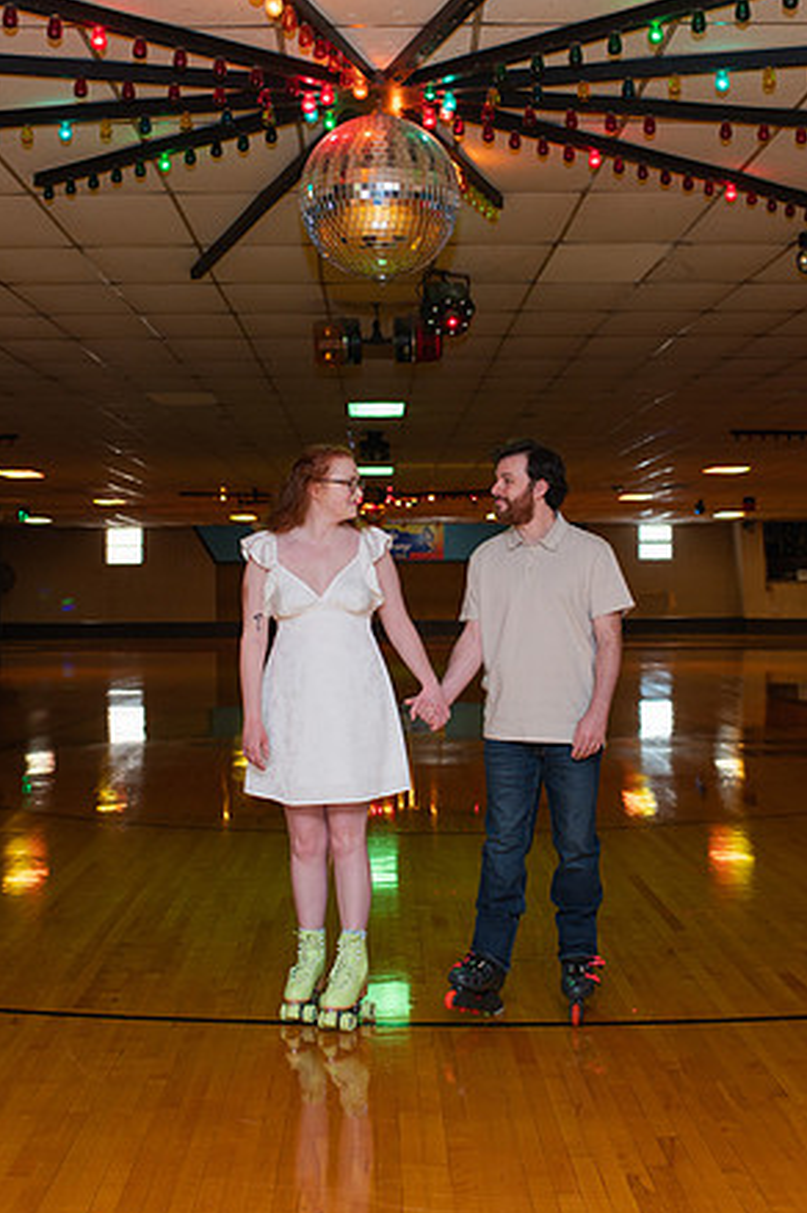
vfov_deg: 36.9
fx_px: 1818
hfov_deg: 25.0
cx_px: 426
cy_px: 613
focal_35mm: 54
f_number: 3.2
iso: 1000
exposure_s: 1/200
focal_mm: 35
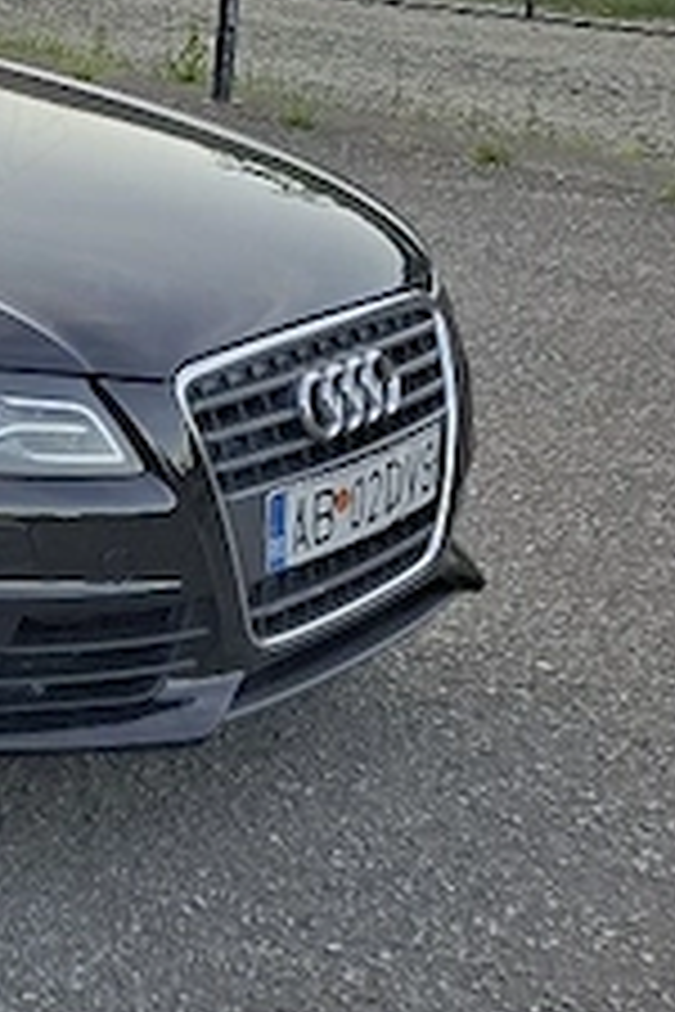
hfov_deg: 14.2
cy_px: 252
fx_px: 2390
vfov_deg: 23.7
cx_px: -536
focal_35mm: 85
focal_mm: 5.54
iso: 50
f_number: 1.8
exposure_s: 1/500
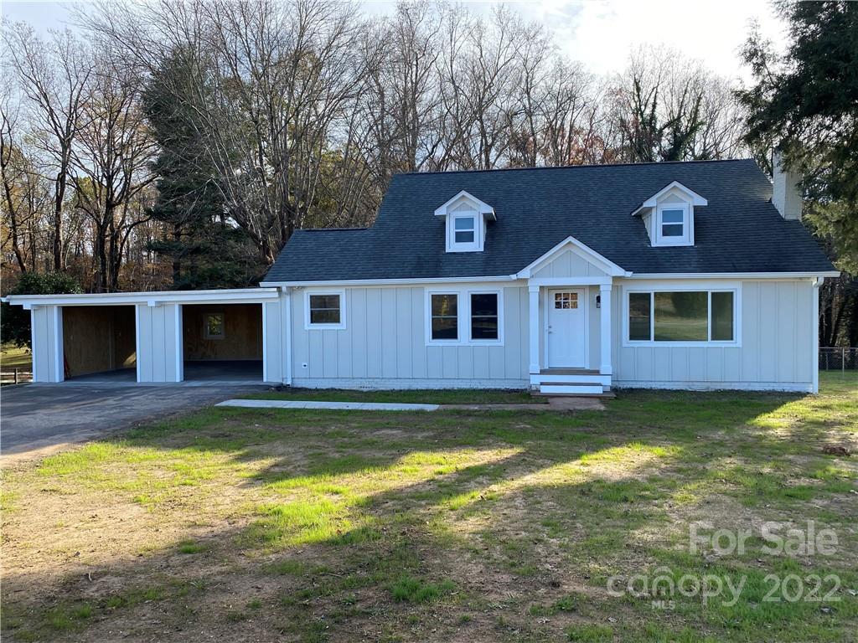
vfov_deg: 53.1
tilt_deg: -1.4
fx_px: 644
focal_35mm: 26
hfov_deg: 67.3
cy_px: 322
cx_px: 429
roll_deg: -0.2
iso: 32
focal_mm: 4.25
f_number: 1.8
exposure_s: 1/793
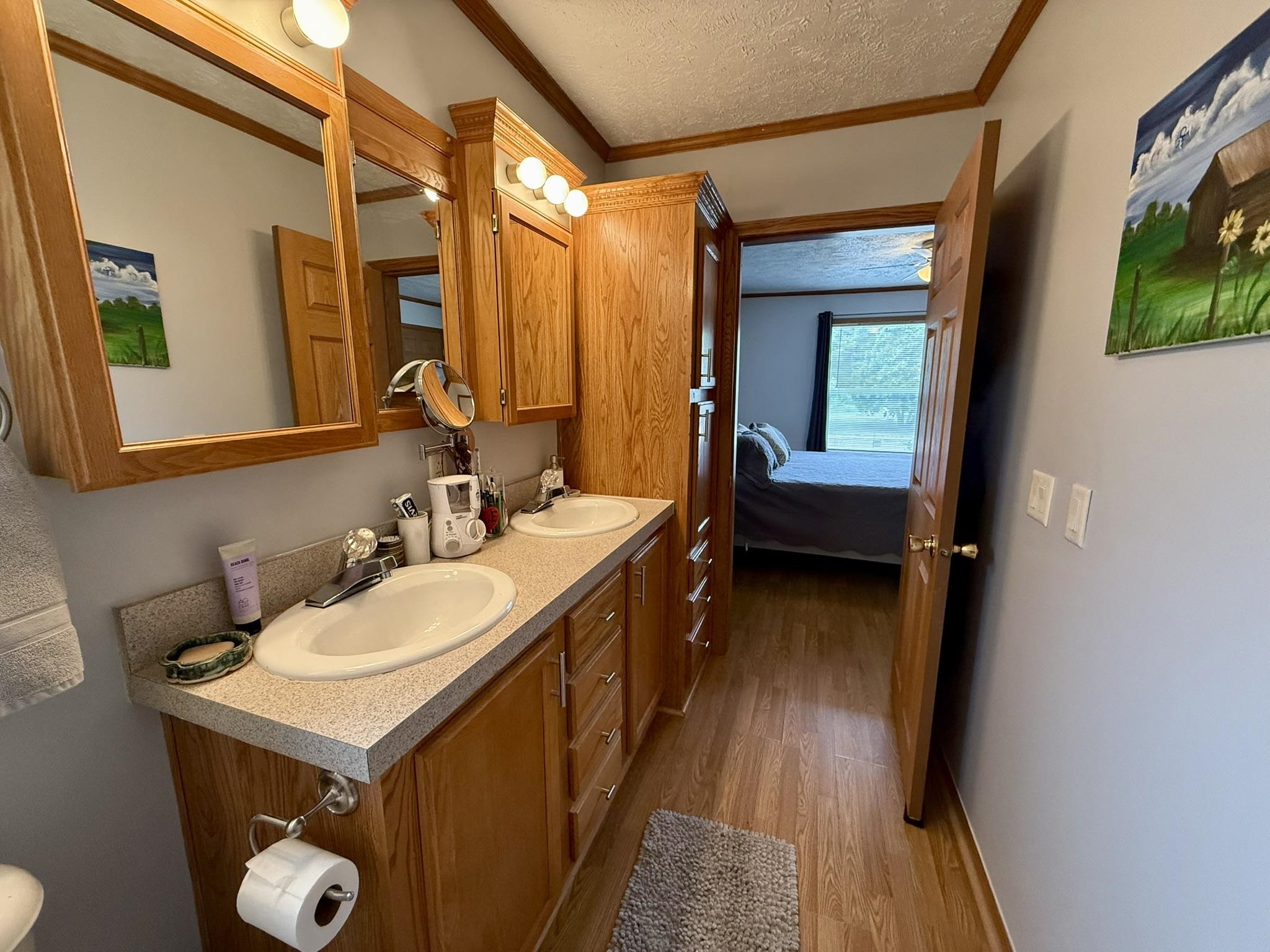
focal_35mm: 14
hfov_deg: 102.1
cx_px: 635
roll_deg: -0.6
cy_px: 476
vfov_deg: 85.7
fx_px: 514
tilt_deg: -10.4
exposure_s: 1/120
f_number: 2.2
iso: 400
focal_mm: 2.22
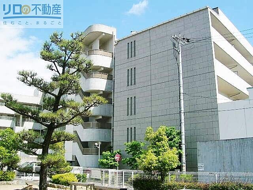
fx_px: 256
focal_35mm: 35
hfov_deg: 52.6
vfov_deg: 40.7
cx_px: 126
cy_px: 95
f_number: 4.8
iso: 50
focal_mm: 5.4
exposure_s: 1/413
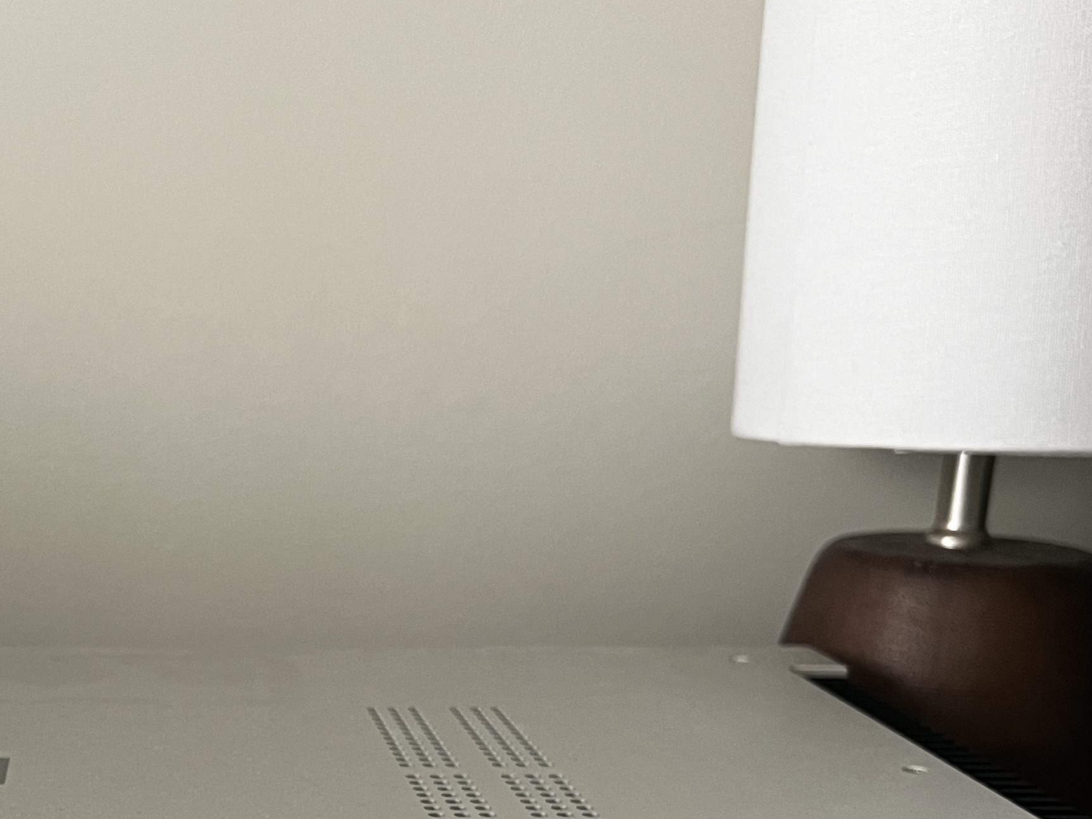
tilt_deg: -15.9
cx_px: 182
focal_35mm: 61
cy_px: 822
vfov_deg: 23.0
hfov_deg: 30.7
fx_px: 1924
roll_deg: -0.4
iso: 200
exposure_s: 1/60
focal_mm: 5.7
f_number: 1.5
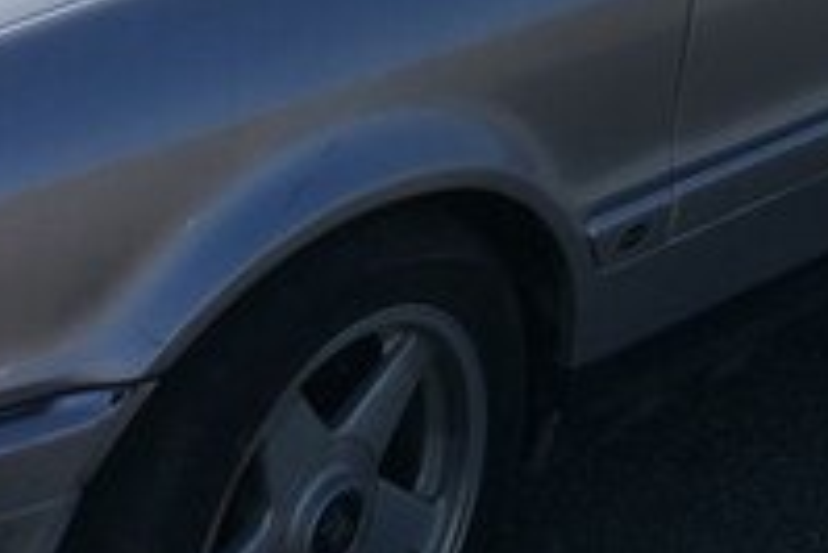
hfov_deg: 20.3
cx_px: 528
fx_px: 2302
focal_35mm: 100
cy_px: -177
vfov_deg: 13.2
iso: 32
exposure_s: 1/3165
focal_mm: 4.15
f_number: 2.2
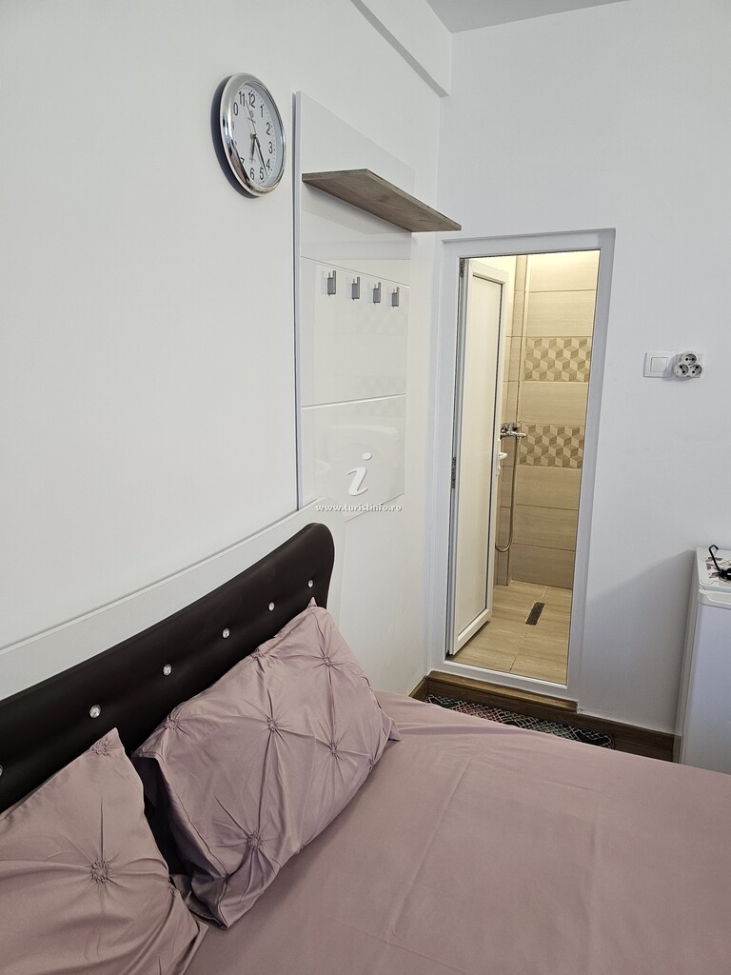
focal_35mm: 23
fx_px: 648
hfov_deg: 58.9
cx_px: 366
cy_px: 488
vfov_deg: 73.9
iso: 200
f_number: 1.7
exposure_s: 1/100
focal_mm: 6.3
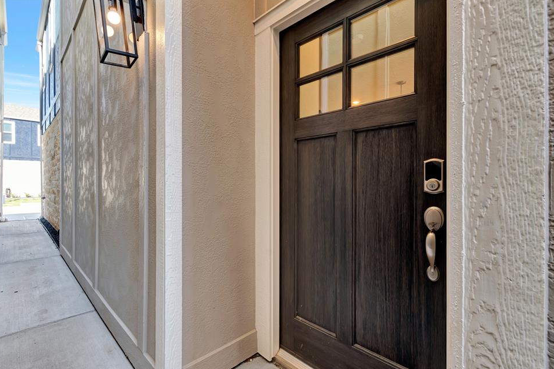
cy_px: 196
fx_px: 246
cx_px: 261
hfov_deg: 96.7
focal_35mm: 16
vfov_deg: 73.6
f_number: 8
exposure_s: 1/30
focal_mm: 10
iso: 200
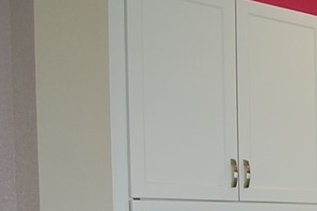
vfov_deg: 14.7
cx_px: 488
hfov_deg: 19.9
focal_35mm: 87
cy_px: 301
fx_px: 765
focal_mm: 18
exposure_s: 1/60
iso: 400
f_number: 4
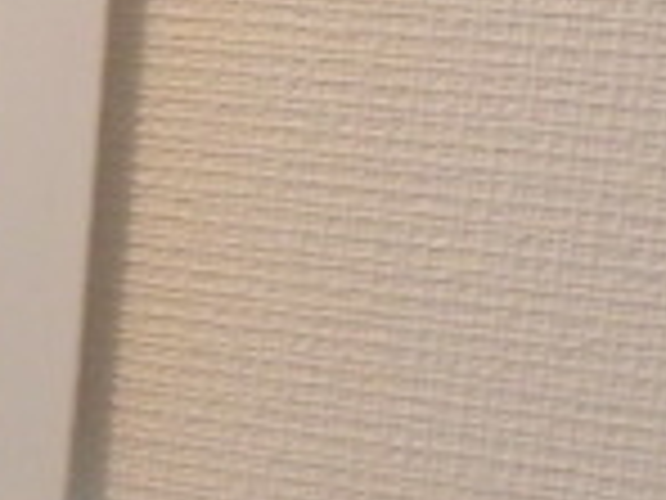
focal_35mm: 91
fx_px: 1751
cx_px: -500
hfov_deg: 17.7
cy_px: 5
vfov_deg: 15.9
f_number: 3.5
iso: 800
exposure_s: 1/100
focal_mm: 3.7
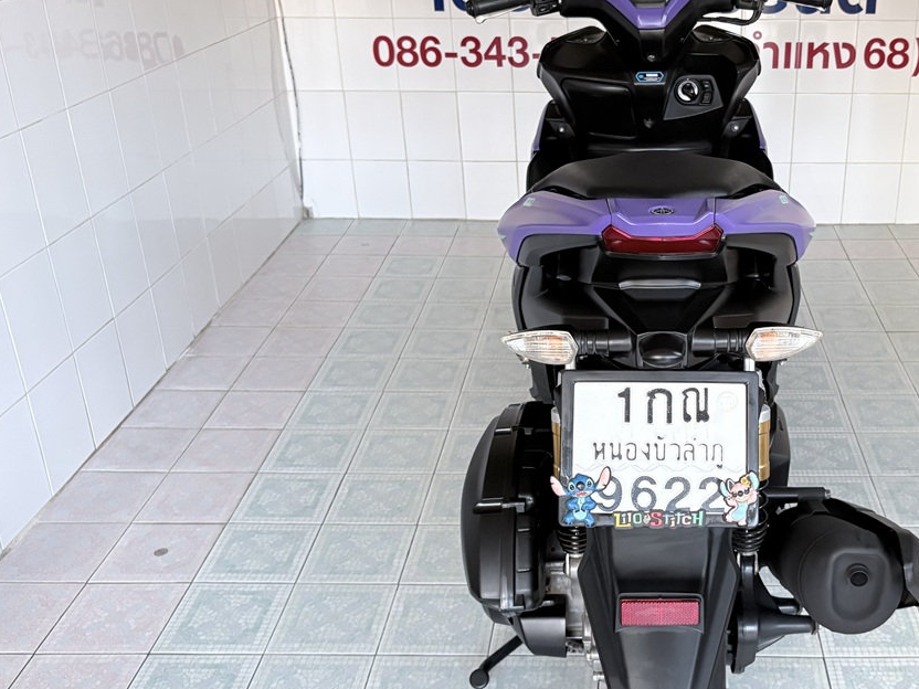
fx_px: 1062
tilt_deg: -24.9
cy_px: 352
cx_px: 640
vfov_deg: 36.0
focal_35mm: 40
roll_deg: -0.1
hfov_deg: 45.8
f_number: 1.6
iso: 320
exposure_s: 1/60
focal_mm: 5.96
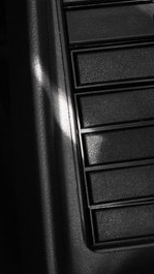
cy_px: 90
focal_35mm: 218
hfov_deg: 5.5
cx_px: 187
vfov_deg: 9.9
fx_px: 1583
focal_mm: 72
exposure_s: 1/80
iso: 6400
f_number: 8
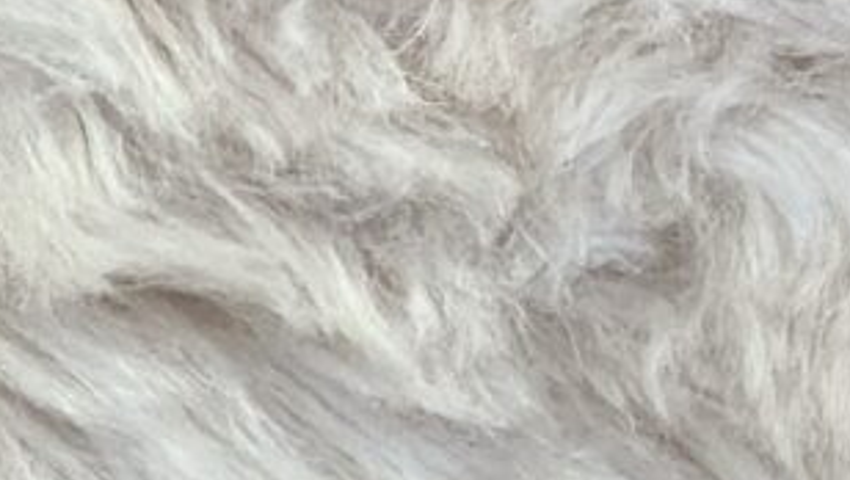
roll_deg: +0.4
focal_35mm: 434
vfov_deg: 2.8
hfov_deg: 4.9
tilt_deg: -18.8
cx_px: -811
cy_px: 1079
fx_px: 9792
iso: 80
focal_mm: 6.86
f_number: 1.78
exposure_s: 1/238
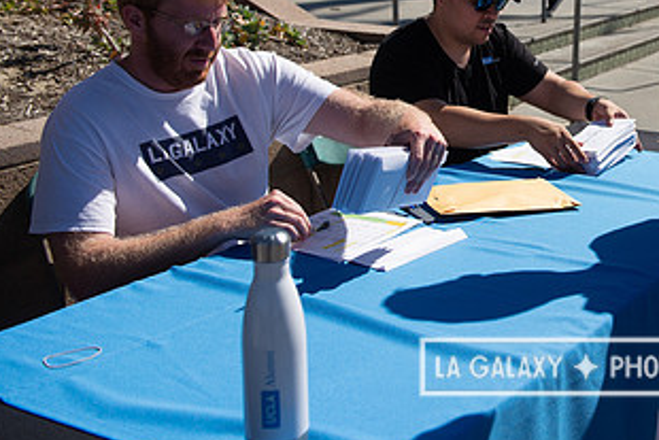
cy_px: 48
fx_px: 1062
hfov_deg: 33.0
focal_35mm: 58
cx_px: 570
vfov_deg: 22.8
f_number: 4
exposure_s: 1/4000
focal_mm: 31
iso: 200
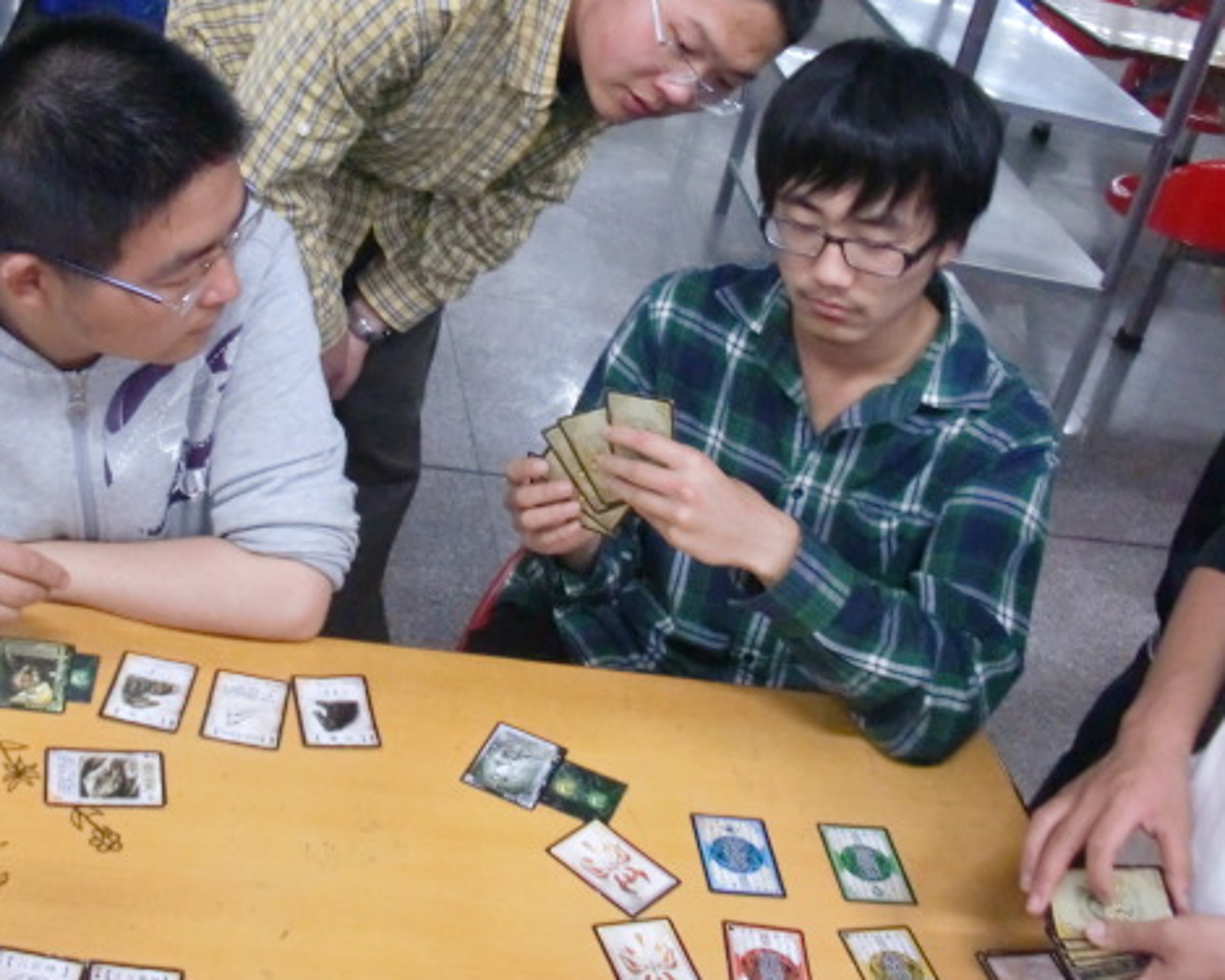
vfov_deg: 31.3
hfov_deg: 38.6
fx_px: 1740
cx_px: 486
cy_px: 358
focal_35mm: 48
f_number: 2.8
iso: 1000
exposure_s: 1/60
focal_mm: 6.3
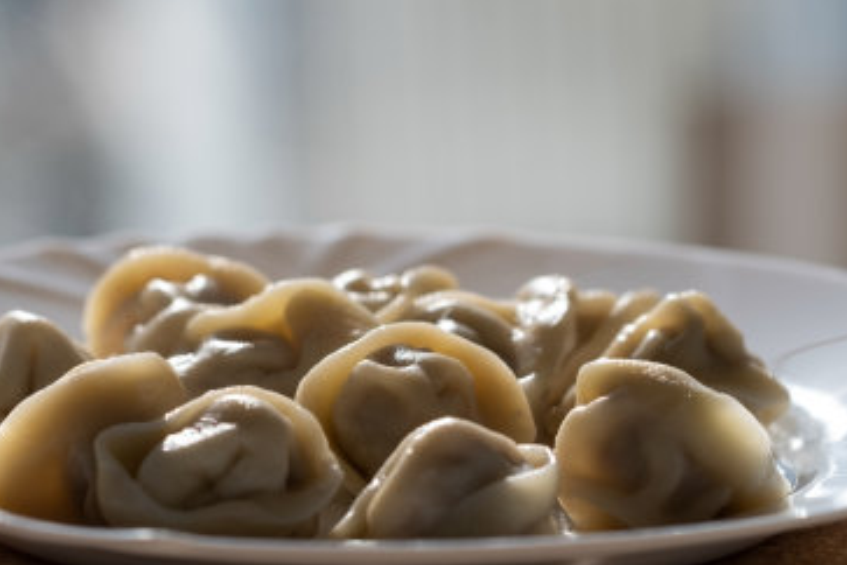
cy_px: 376
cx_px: 371
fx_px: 5952
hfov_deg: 8.1
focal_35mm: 253
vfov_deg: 5.4
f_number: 3.5
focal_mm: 100
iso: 160
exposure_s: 1/1000
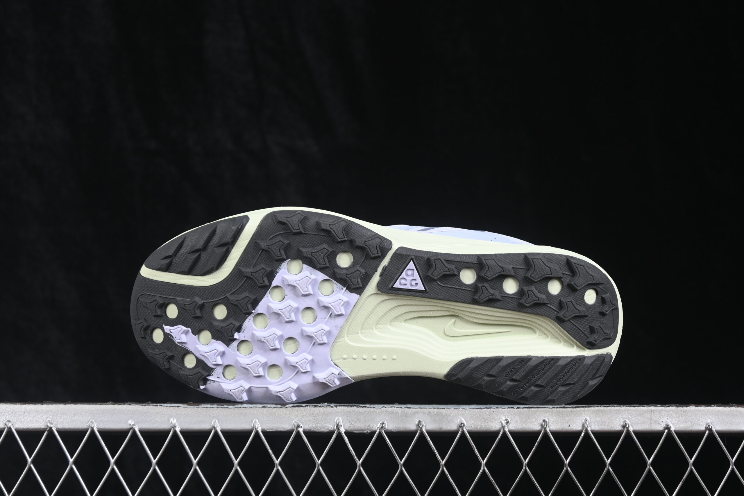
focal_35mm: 75
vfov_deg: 18.2
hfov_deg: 27.0
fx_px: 1550
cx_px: 372
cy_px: 248
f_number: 6.3
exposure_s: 1/60
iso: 160
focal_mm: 50
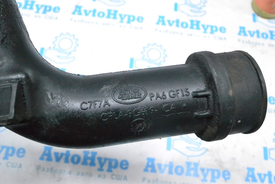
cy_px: 92
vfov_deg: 36.9
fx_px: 275
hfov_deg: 53.1
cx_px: 138
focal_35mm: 36
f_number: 9
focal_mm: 24
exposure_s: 1/160
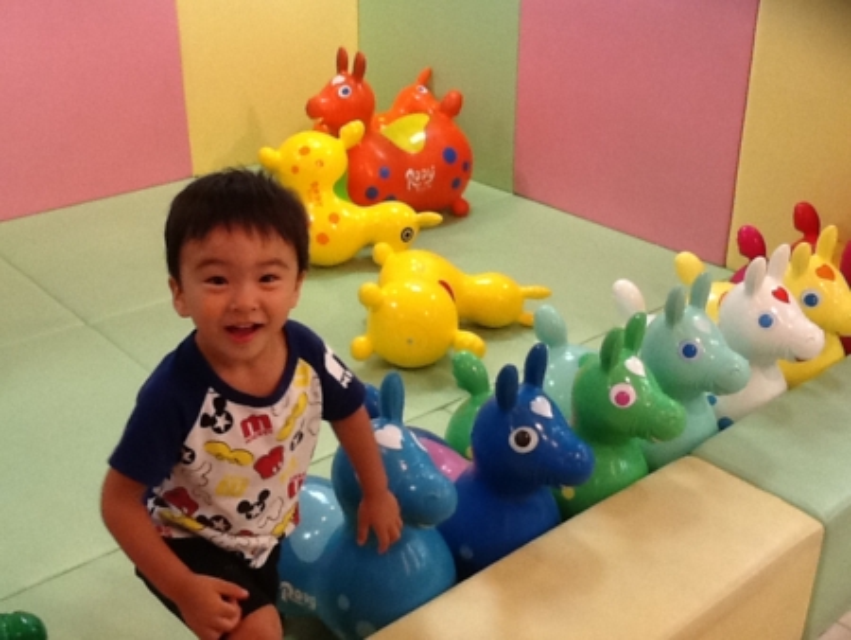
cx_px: 426
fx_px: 1082
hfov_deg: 42.9
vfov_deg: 32.9
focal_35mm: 44
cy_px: 320
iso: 100
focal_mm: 2.03
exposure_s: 1/30
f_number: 2.4
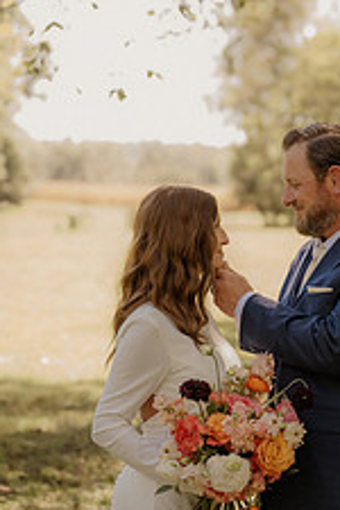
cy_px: 231
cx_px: 240
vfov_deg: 14.7
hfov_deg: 9.8
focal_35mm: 140
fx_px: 1983
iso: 400
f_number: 2.8
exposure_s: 1/500
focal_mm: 70
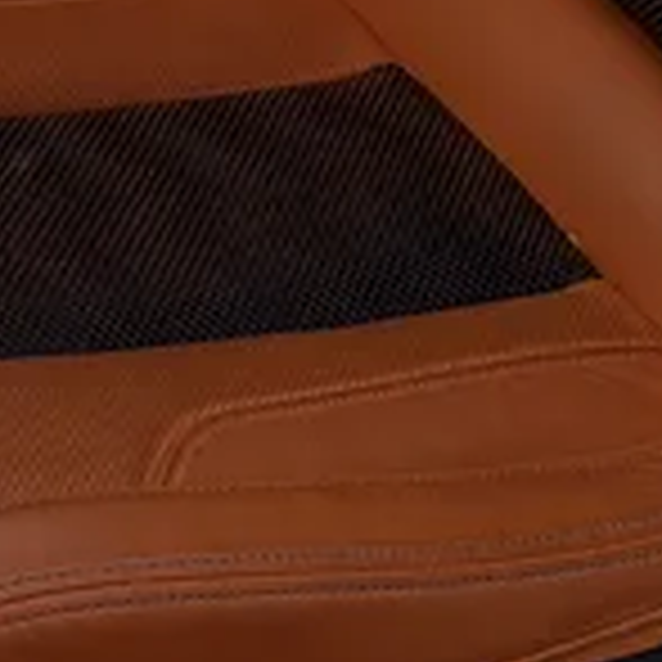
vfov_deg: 7.1
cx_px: 495
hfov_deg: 7.6
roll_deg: -1.0
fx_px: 4998
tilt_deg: -22.8
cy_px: -1036
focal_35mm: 231
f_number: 1.78
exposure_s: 1/570
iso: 64
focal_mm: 6.76
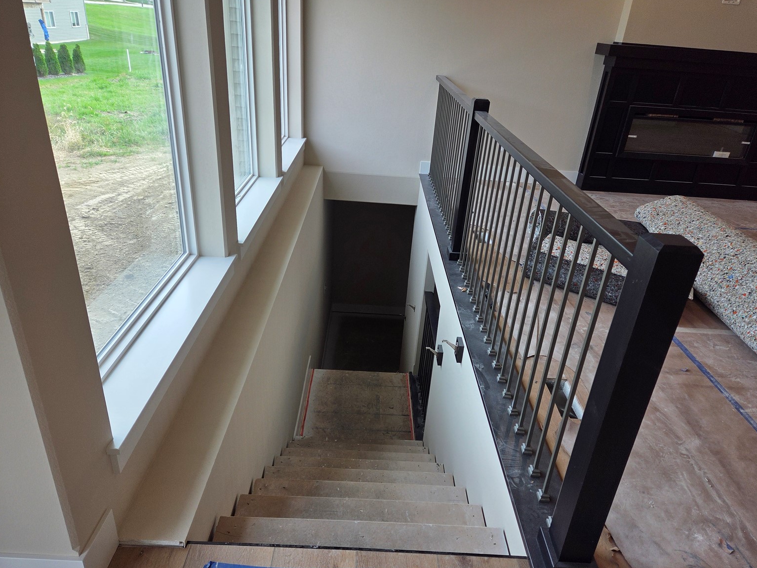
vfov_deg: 56.8
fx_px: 525
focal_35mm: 24
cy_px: 292
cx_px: 391
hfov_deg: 71.6
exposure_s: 1/120
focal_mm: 5.4
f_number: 1.8
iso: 32
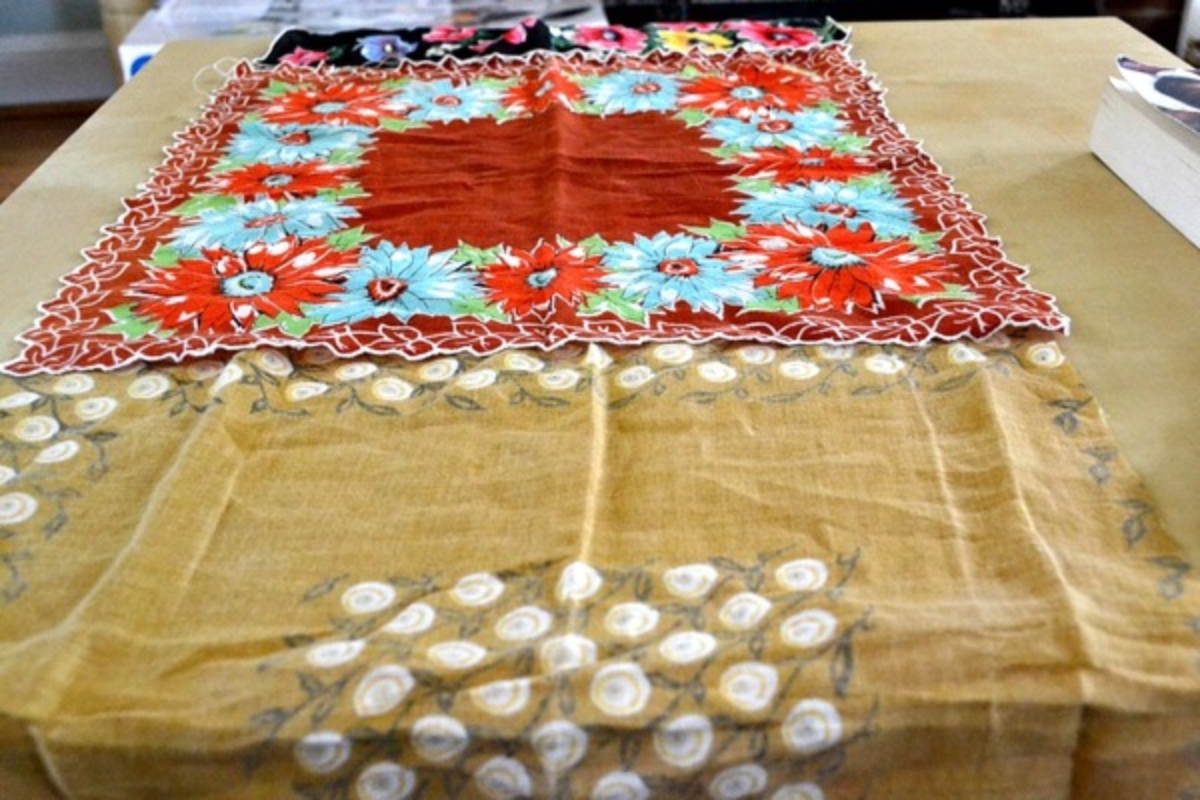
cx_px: 600
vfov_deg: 36.9
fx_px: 1200
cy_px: 400
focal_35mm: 36
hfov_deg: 53.1
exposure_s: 1/30
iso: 2200
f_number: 7.1
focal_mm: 24
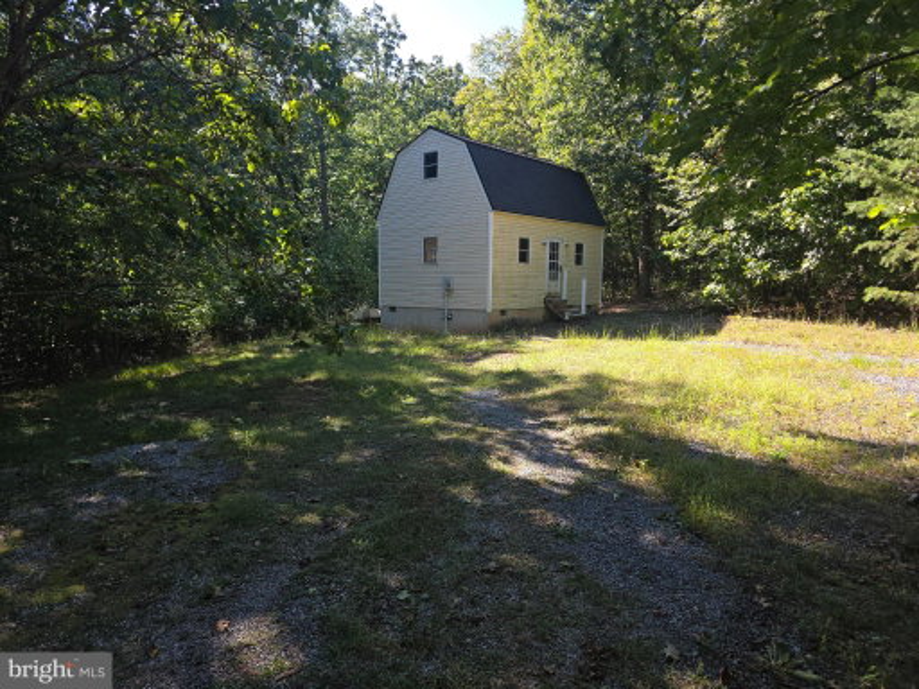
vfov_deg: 58.9
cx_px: 460
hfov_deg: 73.9
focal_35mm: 23
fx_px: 611
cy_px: 344
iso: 12
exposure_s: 1/129
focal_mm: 6.3
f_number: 1.7
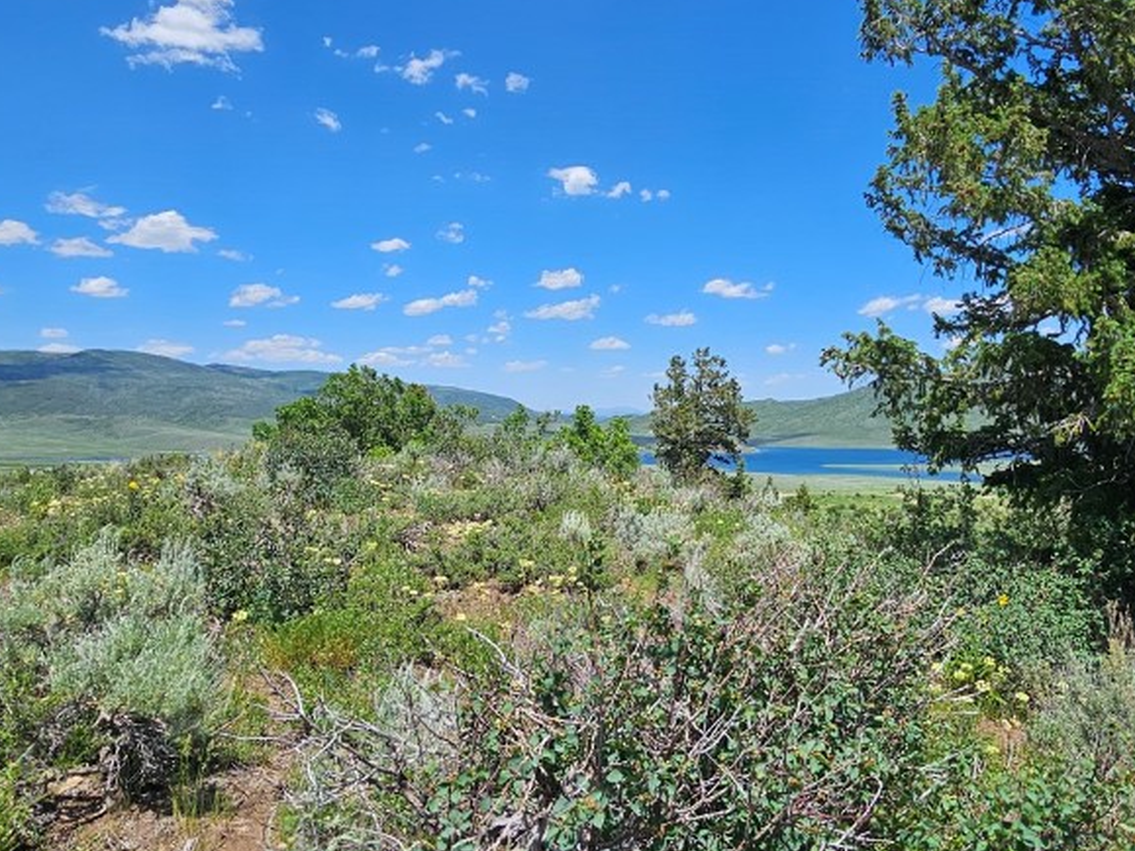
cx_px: 663
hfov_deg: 73.4
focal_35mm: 23
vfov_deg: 58.8
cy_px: 410
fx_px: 754
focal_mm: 2.2
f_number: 2.2
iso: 50
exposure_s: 1/2397
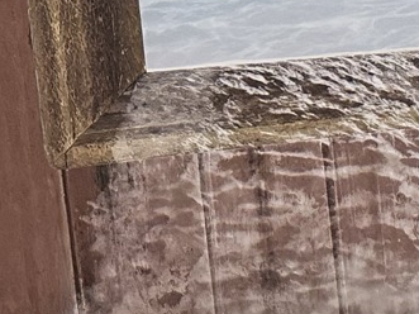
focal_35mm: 145
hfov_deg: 11.2
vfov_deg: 10.2
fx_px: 1754
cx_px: 1032
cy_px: 206
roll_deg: +1.9
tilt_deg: -8.8
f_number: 1.78
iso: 160
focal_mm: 6.86
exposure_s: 1/100
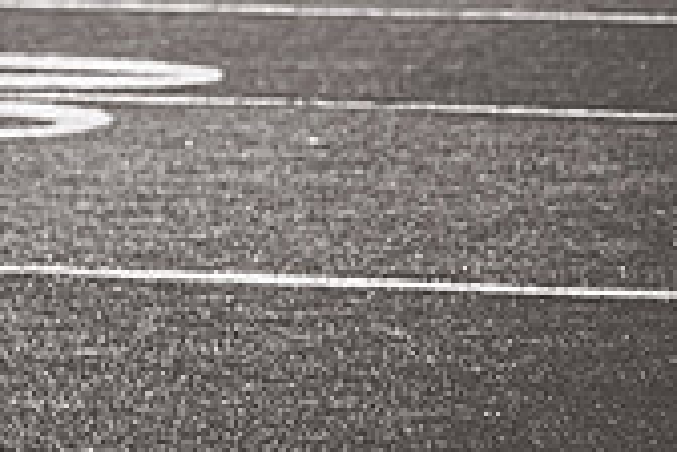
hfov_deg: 8.1
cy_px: -58
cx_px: -369
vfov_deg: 5.5
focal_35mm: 248
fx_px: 4663
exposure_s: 1/2000
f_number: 2.8
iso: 200
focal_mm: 70
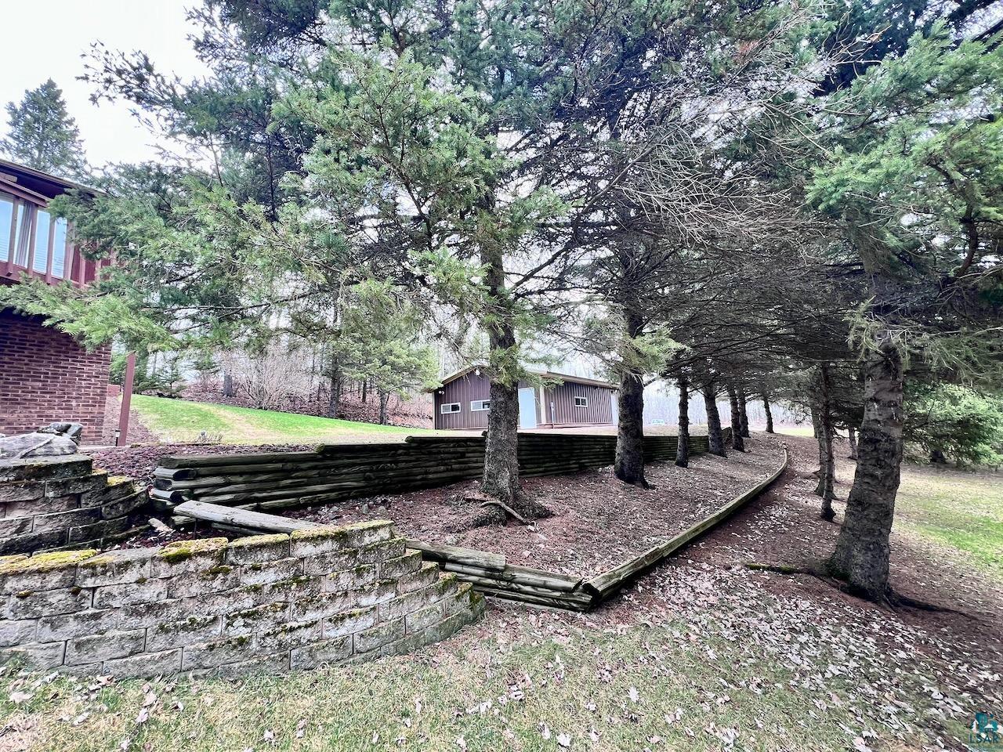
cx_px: 502
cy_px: 376
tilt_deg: +9.6
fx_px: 377
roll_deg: +4.1
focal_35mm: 13
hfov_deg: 106.2
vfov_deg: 89.9
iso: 32
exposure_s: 1/99
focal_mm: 1.57
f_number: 1.8
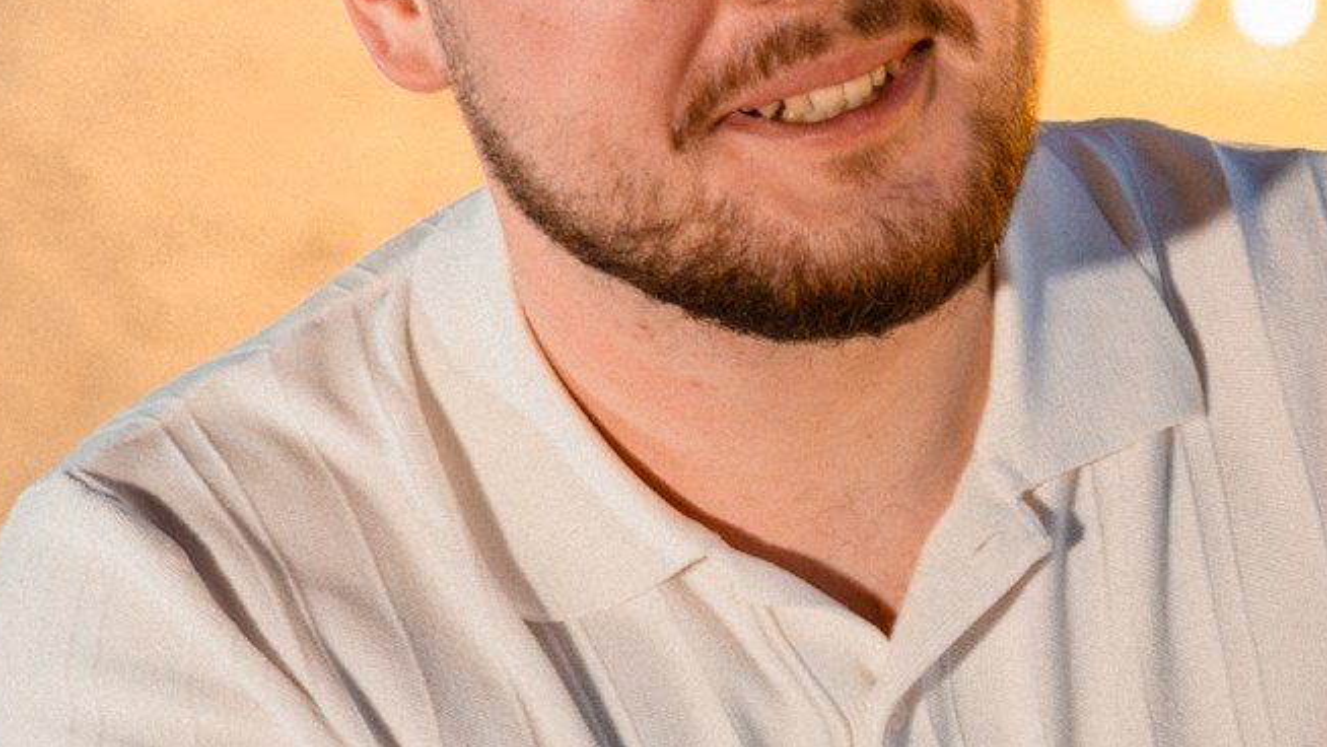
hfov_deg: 10.7
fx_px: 7073
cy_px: 653
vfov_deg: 6.0
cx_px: 1147
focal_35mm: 201
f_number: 2.2
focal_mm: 50
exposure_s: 1/320
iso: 1250
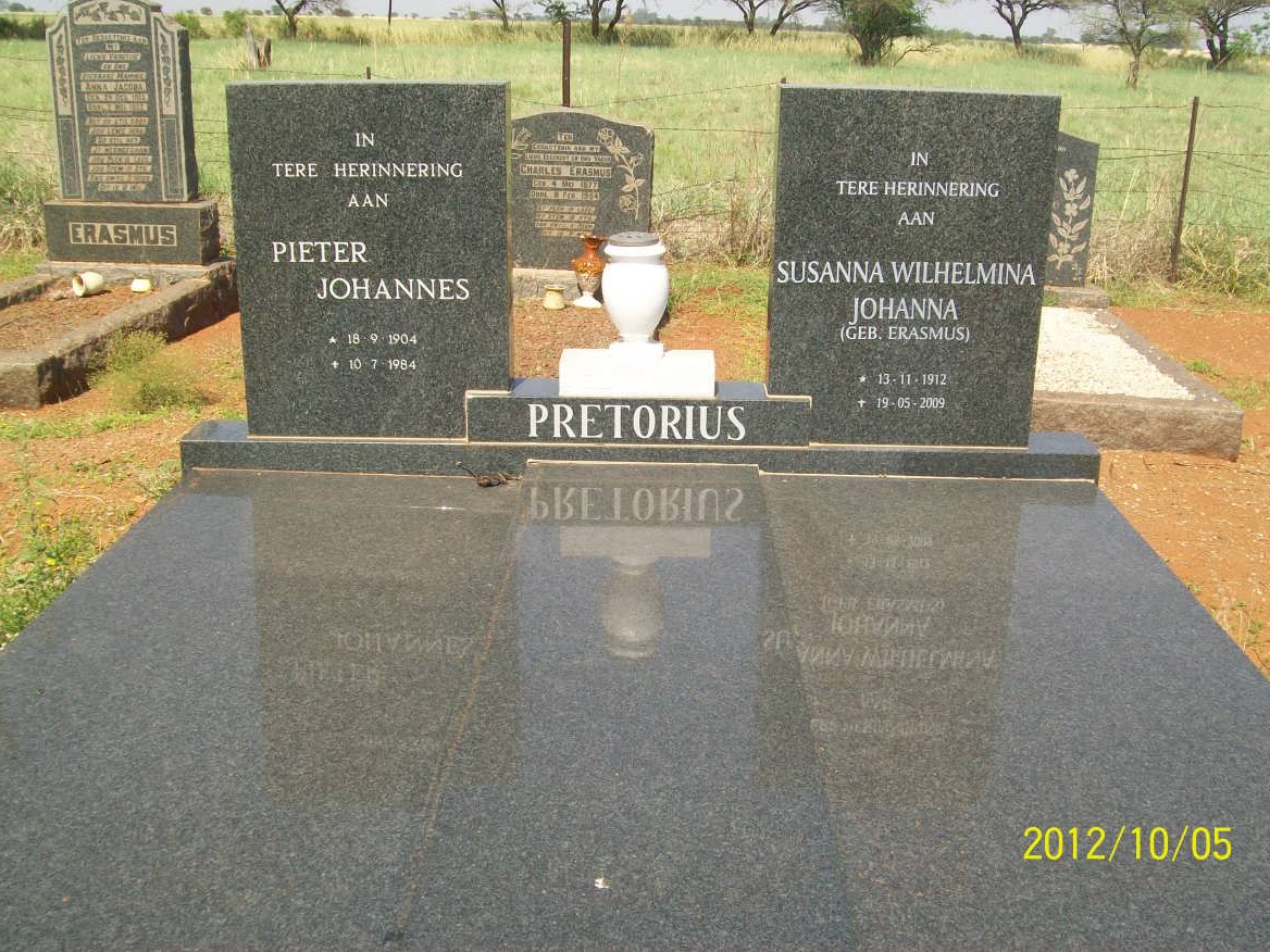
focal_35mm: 37
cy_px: 464
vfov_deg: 38.7
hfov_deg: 50.1
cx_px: 646
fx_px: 1357
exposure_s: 1/320
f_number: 4.8
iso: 64
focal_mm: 6
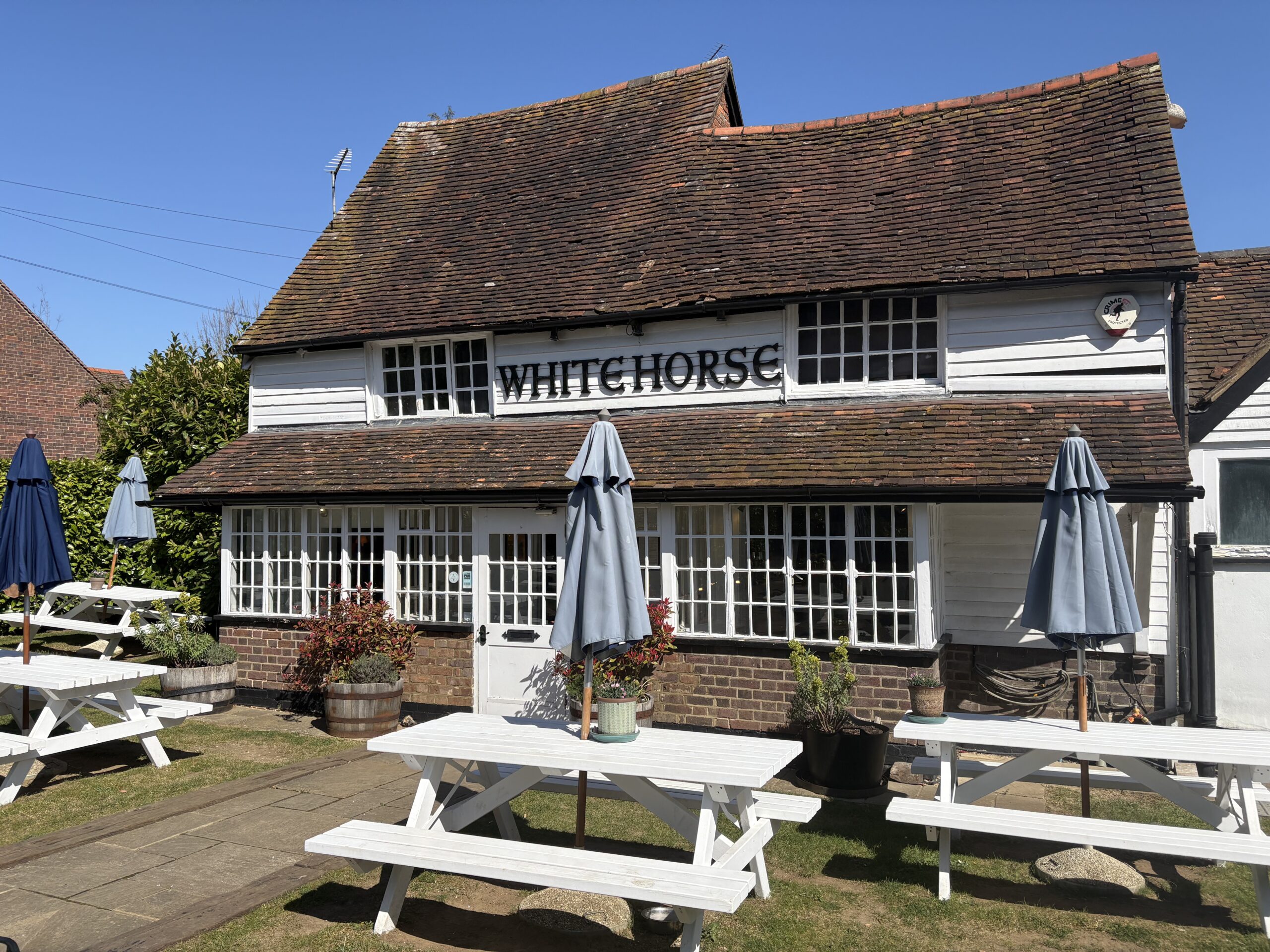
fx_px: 954
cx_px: 635
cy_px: 476
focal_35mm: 26
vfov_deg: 53.1
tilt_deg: +2.0
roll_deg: -0.2
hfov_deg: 67.3
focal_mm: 5.96
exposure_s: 1/4608
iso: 50
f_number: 1.6
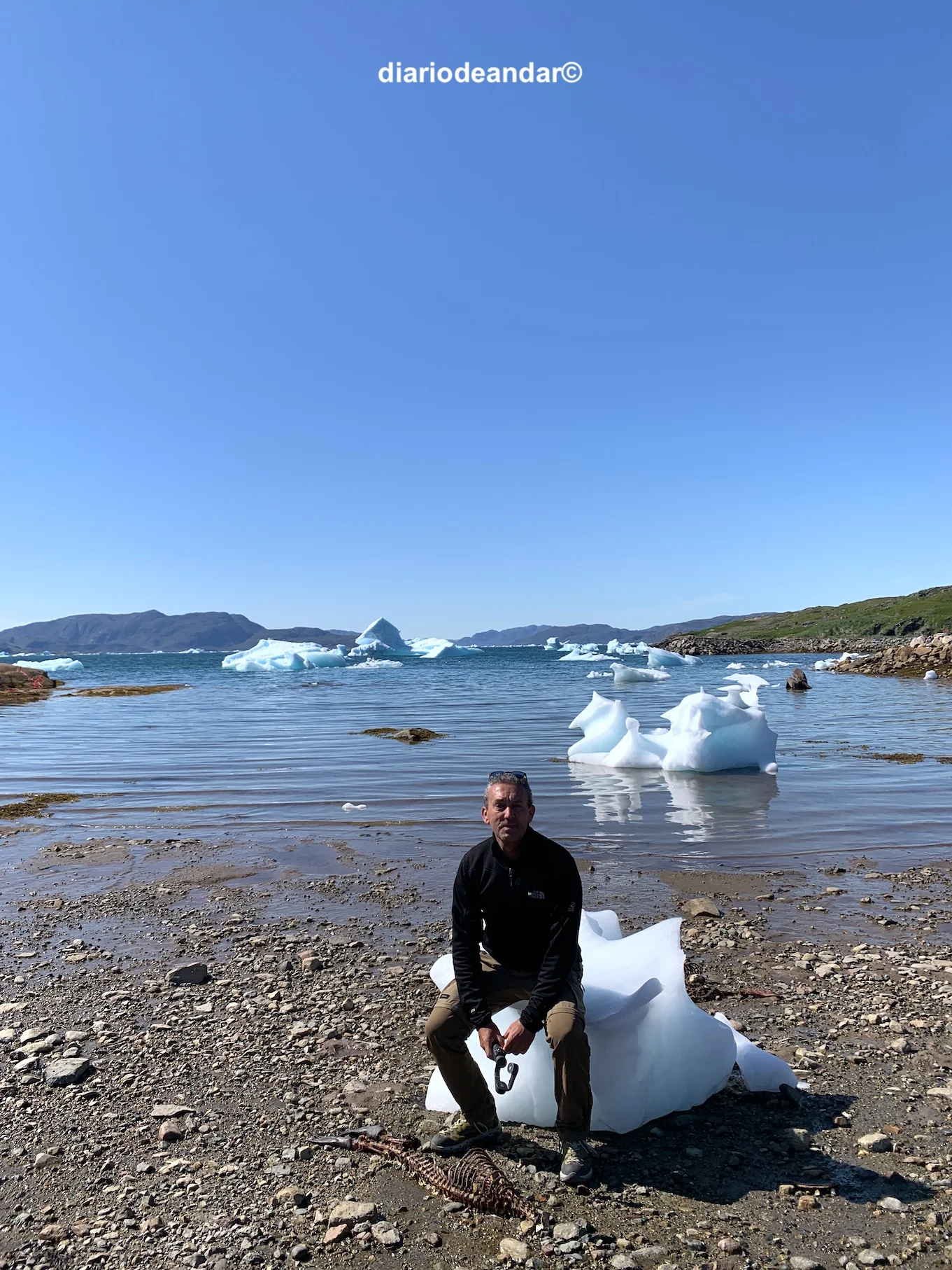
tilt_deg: +3.0
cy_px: 635
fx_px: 953
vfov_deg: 67.3
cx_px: 476
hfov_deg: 53.1
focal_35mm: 26
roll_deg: +0.4
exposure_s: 1/3086
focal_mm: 4.25
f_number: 1.8
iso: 25
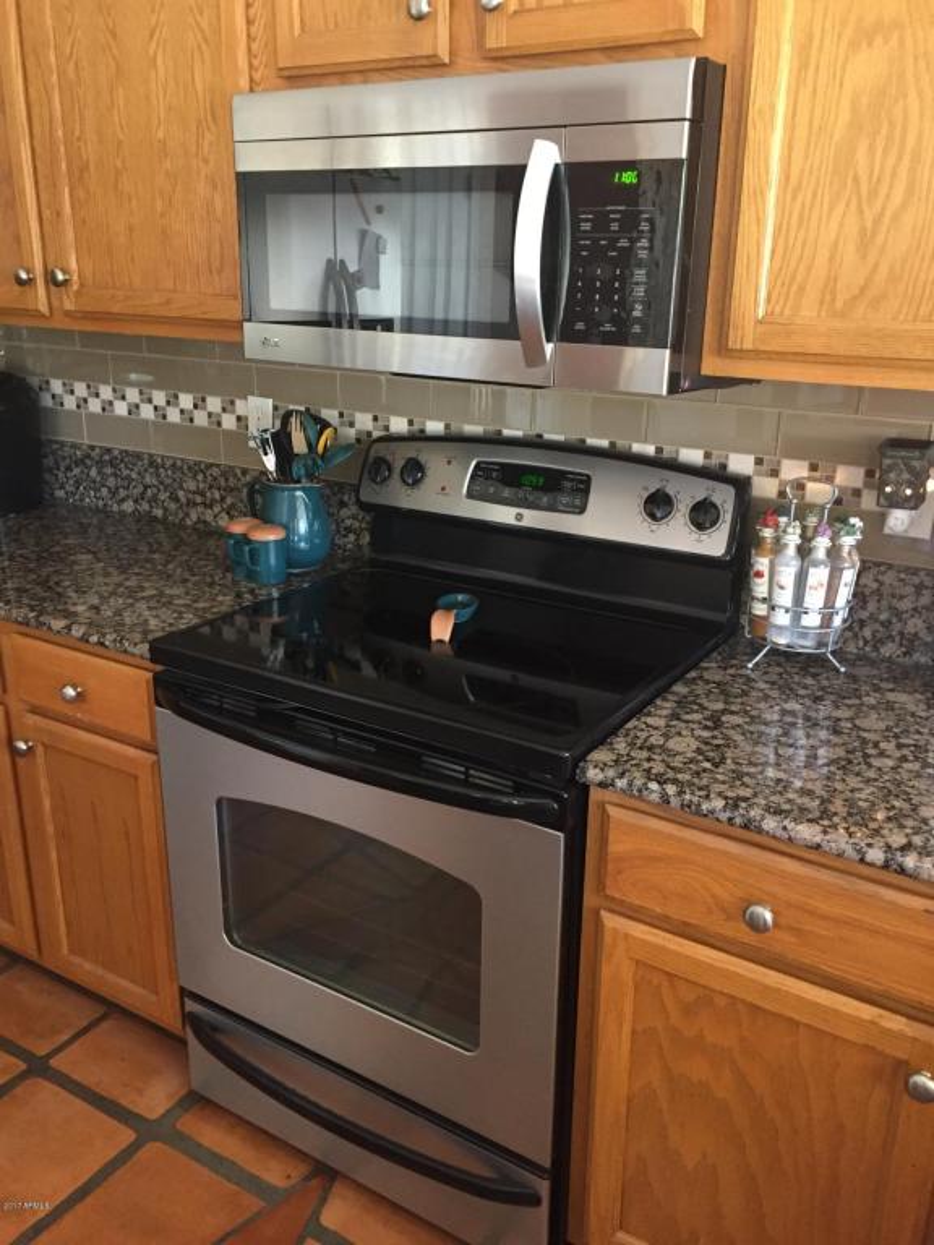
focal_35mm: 29
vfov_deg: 61.7
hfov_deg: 48.2
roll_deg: -0.5
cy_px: 622
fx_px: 1043
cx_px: 467
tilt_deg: -19.0
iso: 250
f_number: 2.2
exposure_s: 1/24
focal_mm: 4.15
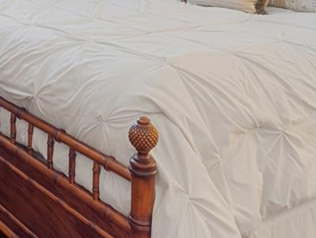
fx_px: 557
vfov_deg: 21.3
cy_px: -89
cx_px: 14
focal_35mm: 61
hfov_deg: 29.9
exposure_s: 2.5
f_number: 9
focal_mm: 16
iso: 200
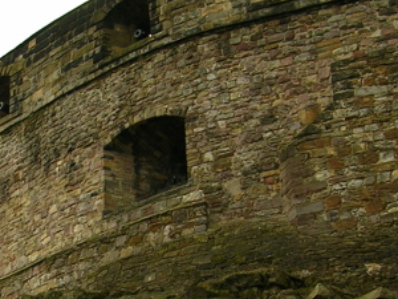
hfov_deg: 24.0
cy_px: 258
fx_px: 931
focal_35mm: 81
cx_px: 126
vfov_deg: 18.0
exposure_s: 1/307
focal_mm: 5.8
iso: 50
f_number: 2.8
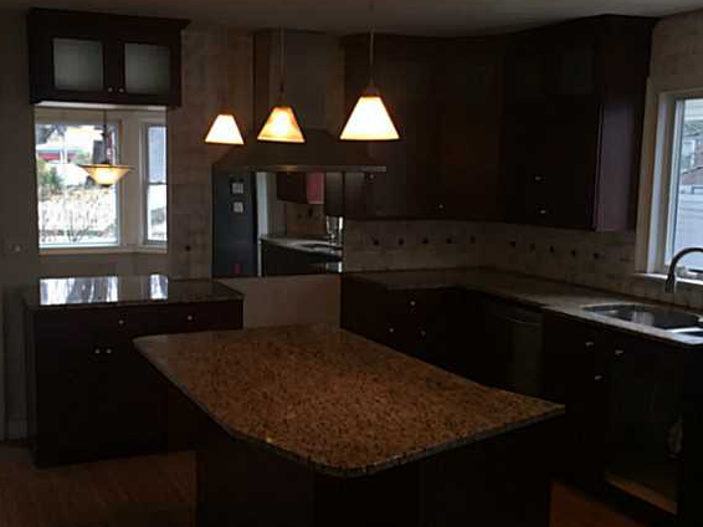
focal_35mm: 41
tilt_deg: -8.0
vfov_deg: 35.1
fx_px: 832
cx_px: 287
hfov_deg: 45.6
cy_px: 278
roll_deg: -0.2
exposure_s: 1/30
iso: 64
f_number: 2.2
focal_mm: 4.15
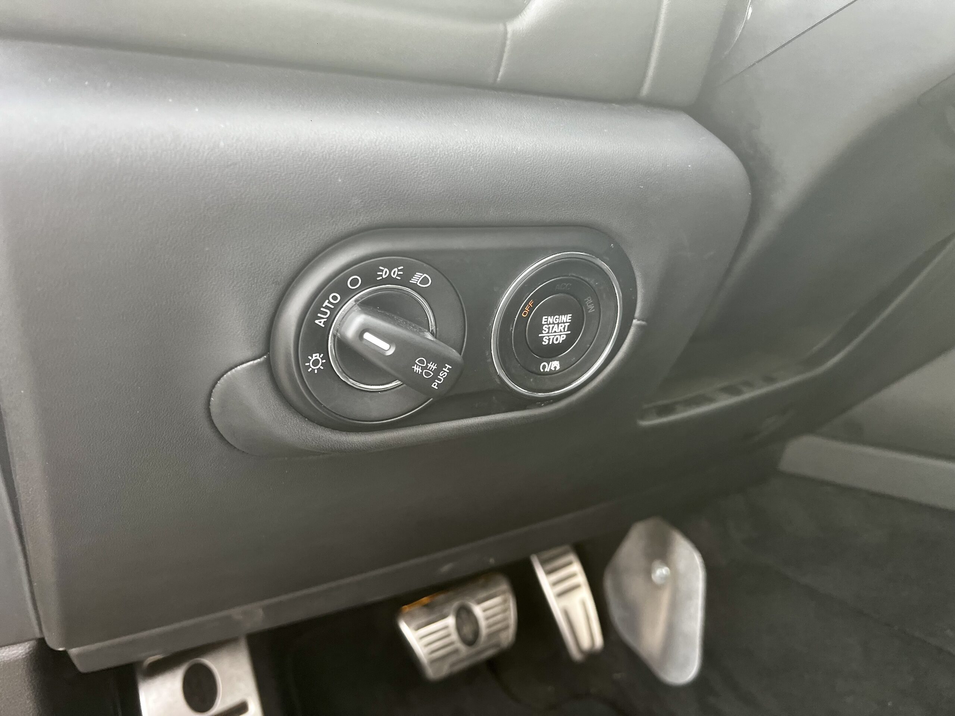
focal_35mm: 26
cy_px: 358
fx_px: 717
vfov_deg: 53.1
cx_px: 478
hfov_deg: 67.3
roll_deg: +1.5
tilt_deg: -13.9
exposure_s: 1/121
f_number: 1.5
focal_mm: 5.7
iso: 100
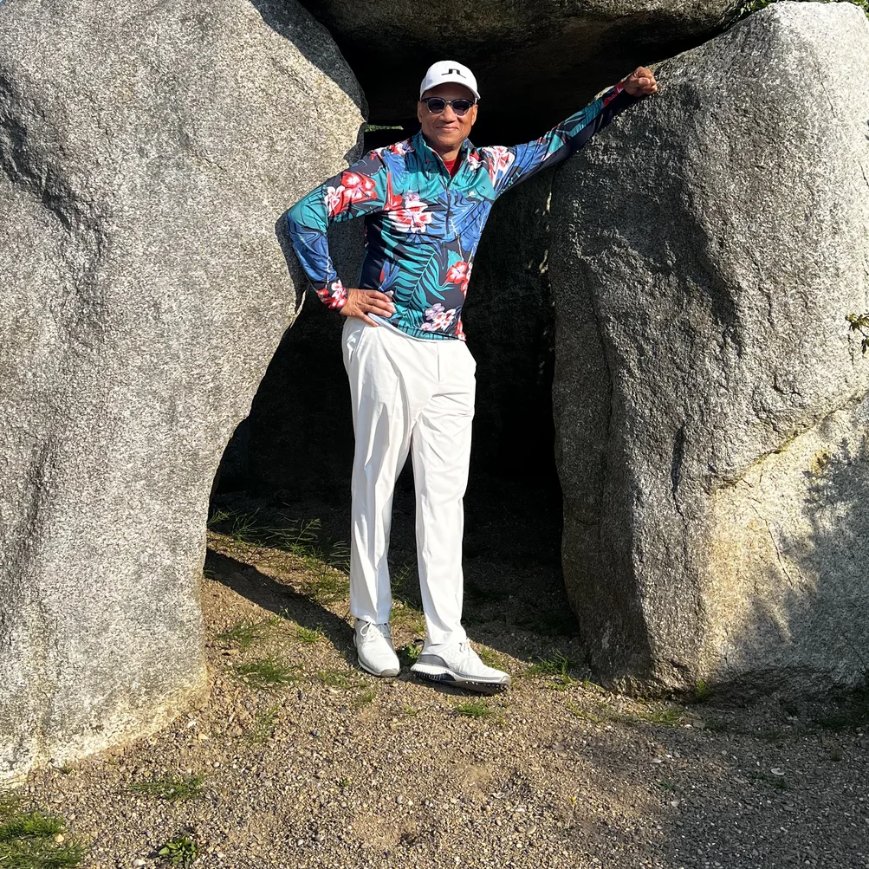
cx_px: 378
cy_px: 211
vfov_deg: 37.4
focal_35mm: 44
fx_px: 1250
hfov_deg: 38.3
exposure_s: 1/3257
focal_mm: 5.7
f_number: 1.5
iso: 50
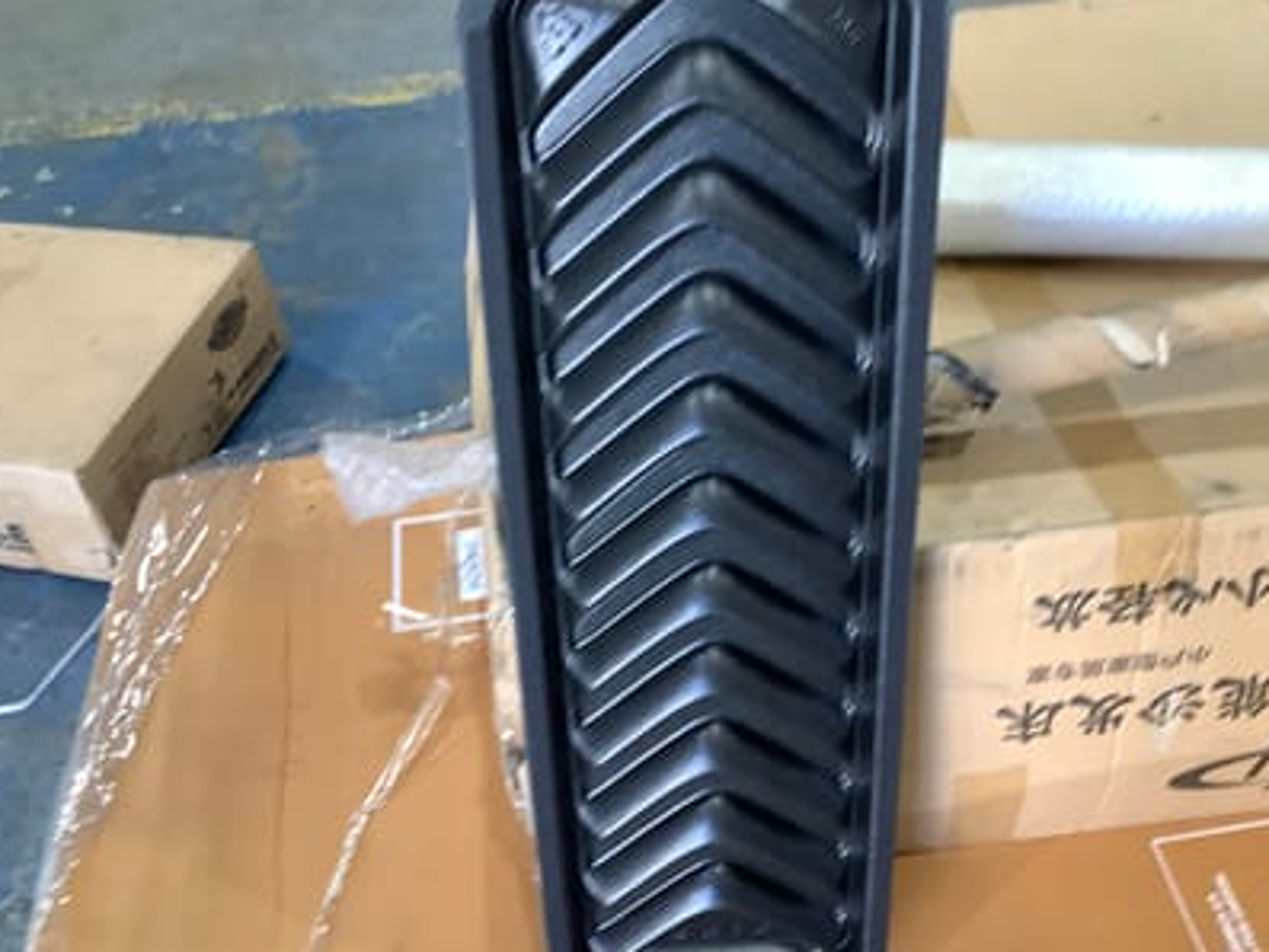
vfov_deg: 36.8
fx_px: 1430
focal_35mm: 39
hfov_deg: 47.8
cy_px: 439
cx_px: 700
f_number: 2.4
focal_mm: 3.3
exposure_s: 1/50
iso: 200
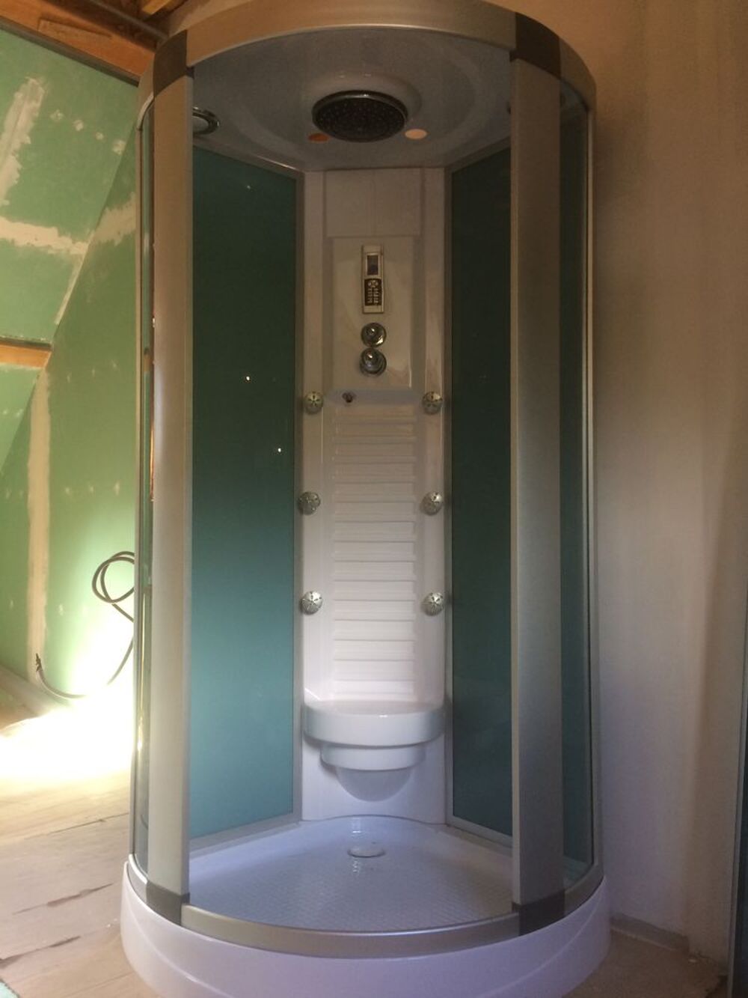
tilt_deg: -0.7
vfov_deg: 61.7
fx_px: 835
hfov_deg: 48.2
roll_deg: +0.7
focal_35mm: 29
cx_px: 374
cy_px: 499
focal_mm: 4.15
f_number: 2.2
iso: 100
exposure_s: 1/33
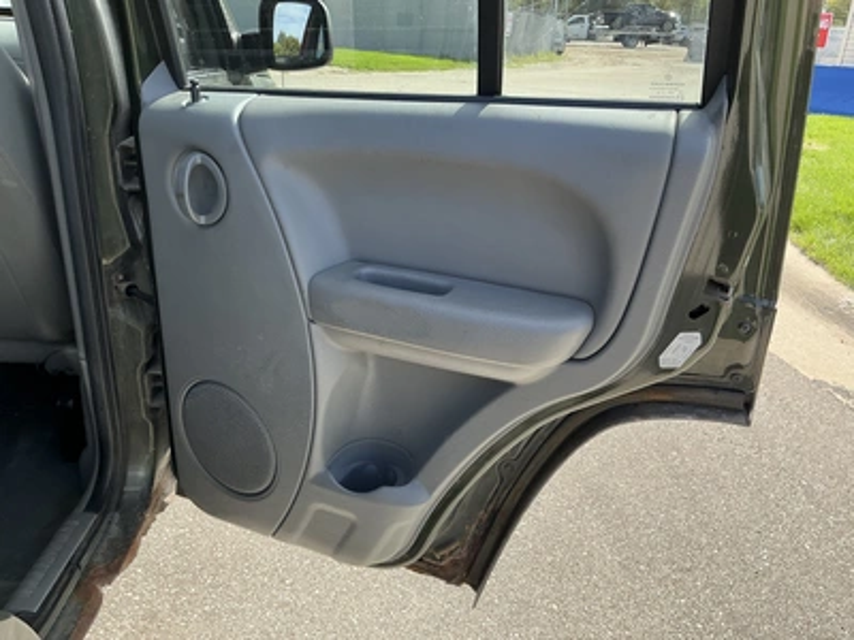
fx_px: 691
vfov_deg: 49.7
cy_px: 320
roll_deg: -3.1
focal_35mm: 28
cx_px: 427
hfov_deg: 63.4
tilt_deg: -21.5
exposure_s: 1/412
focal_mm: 3
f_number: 1.8
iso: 25
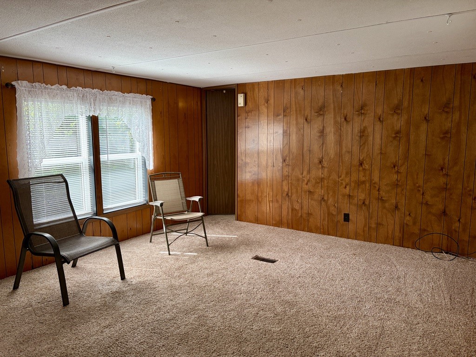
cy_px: 178
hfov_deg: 67.3
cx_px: 238
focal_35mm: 26
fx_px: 358
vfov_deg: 53.1
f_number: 1.6
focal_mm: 5.96
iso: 125
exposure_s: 1/218
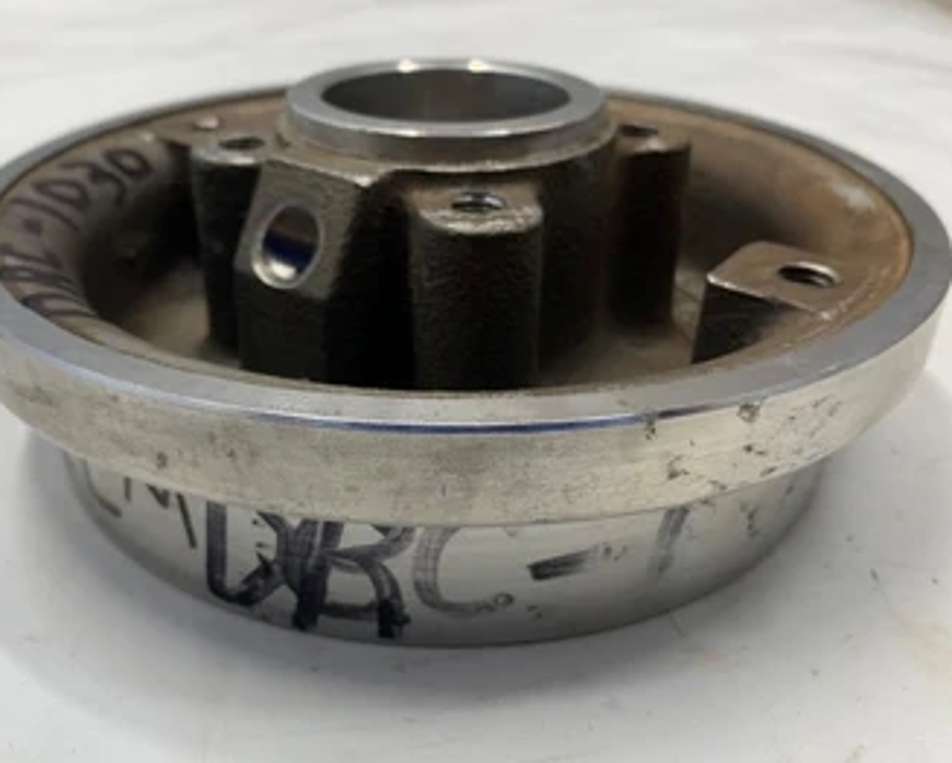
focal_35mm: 31
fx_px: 874
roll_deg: -1.5
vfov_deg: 47.1
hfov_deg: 57.0
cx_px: 425
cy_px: 411
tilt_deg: -29.5
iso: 64
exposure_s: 1/122
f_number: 1.8
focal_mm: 4.25
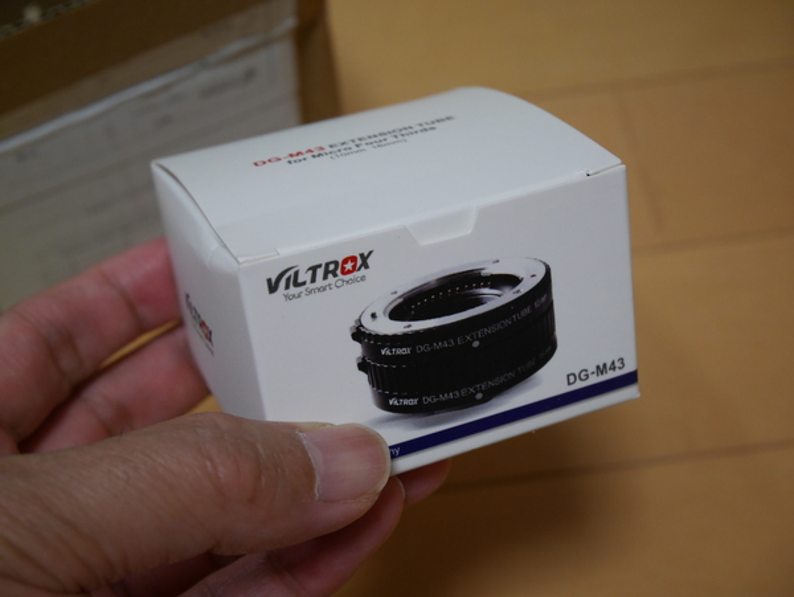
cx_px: 397
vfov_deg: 26.1
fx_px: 1286
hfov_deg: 34.3
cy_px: 298
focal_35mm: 56
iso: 1000
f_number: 5.4
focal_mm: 28
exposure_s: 1/60
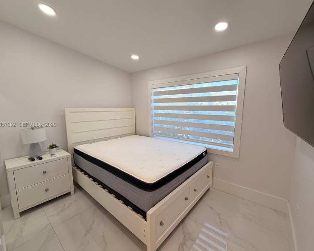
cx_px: 161
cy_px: 125
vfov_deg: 84.0
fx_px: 139
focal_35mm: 15
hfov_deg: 96.8
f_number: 2.2
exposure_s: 1/120
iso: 80
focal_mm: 2.22
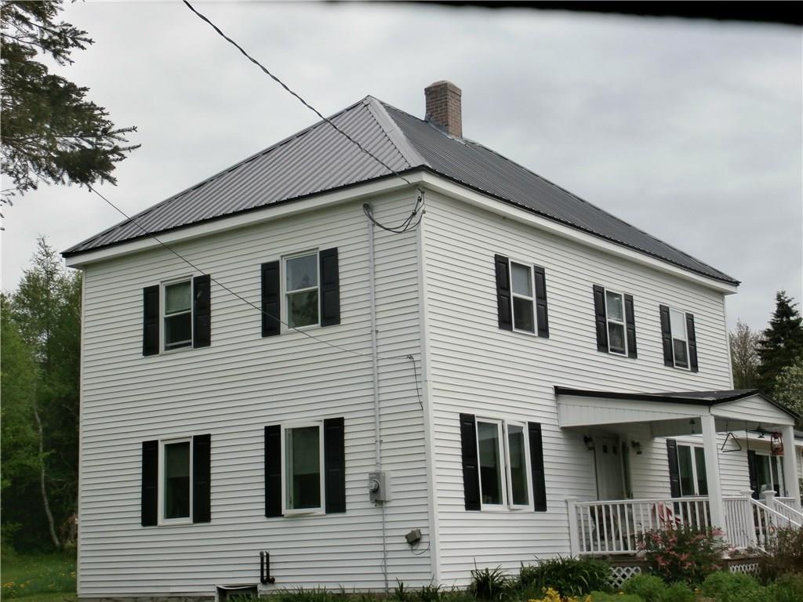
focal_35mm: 50
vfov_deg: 29.1
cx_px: 402
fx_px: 1160
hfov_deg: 38.2
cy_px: 301
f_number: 3.9
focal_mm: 8.85
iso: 100
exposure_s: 1/1250
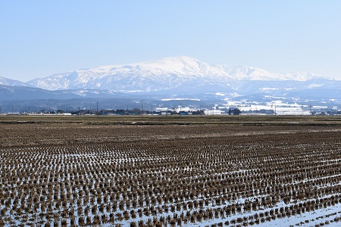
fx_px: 781
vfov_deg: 16.6
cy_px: 114
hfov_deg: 24.6
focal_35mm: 82
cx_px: 170
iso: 200
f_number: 11
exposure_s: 1/500
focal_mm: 55
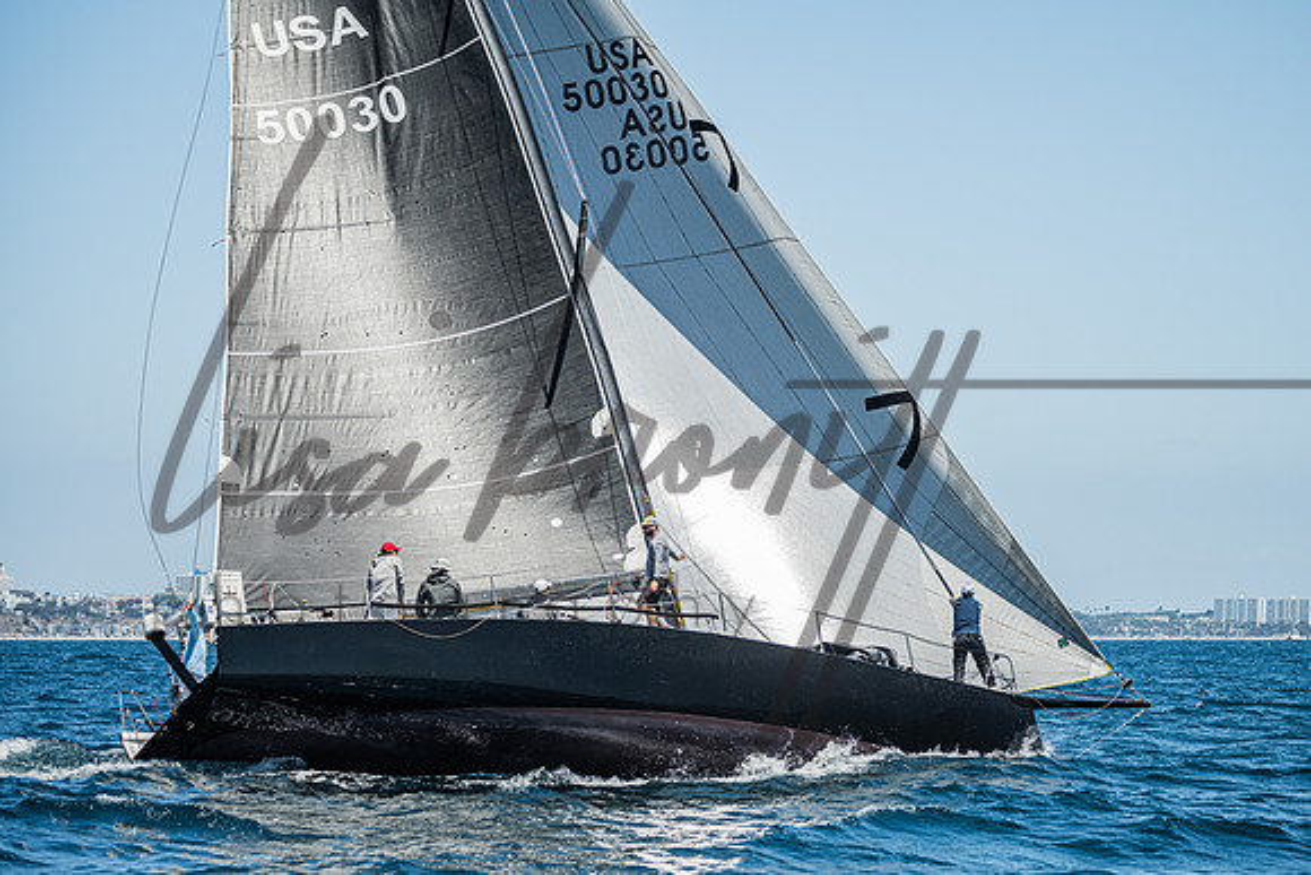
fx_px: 4465
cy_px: 449
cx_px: 710
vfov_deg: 11.2
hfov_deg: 16.7
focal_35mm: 123
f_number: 4.5
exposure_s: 1/1000
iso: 320
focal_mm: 110
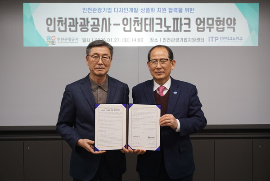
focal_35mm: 42
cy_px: 90
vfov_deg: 31.9
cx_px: 135
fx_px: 315
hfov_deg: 46.4
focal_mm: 28
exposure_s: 1/60
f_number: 5.6
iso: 800
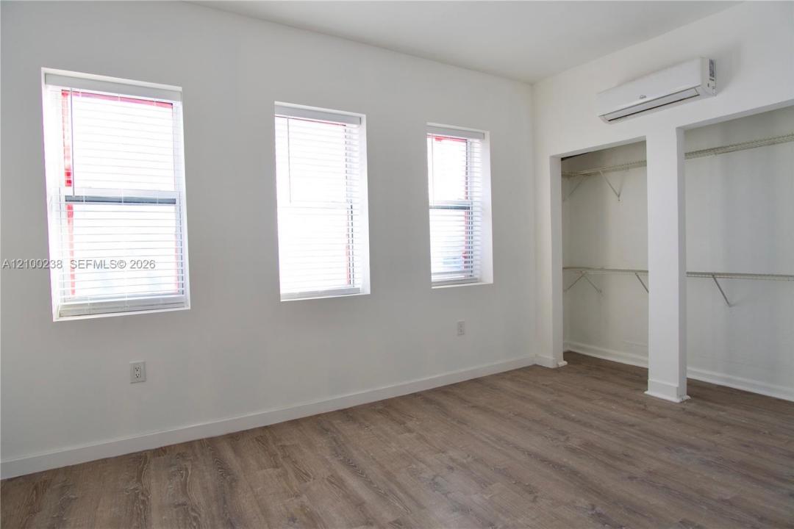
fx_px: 397
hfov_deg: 90.0
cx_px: 397
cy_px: 264
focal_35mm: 18
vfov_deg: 67.4
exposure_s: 1/60
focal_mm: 12
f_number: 4
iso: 250
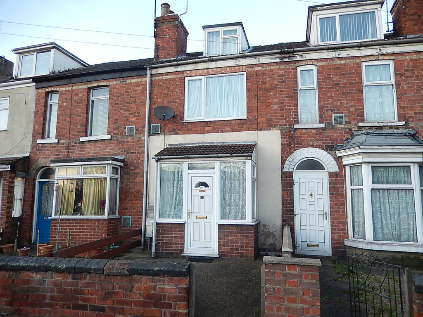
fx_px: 305
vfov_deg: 54.9
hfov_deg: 69.4
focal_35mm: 25
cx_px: 212
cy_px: 158
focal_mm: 4.5
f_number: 3.4
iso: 125
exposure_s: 1/30
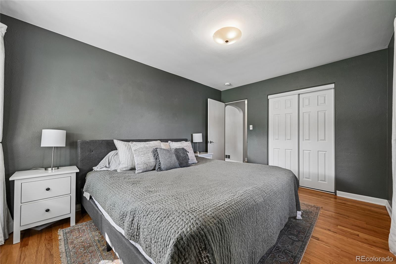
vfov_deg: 81.2
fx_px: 154
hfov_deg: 104.3
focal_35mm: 14
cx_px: 198
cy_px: 132
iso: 320
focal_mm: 14
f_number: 8
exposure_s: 1/15
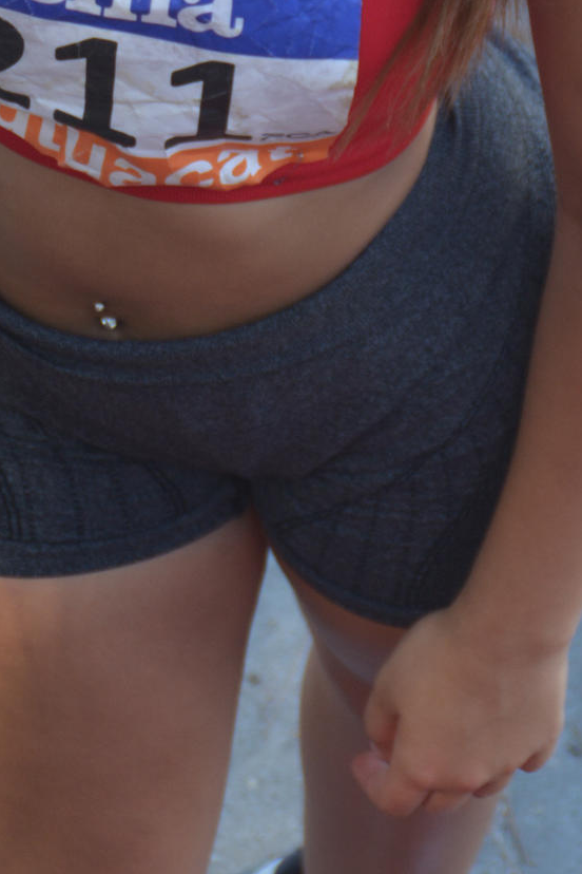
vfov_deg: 6.4
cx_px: 237
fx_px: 7735
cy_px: -121
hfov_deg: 4.3
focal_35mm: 319
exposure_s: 1/250
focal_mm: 86
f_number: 5.6
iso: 450
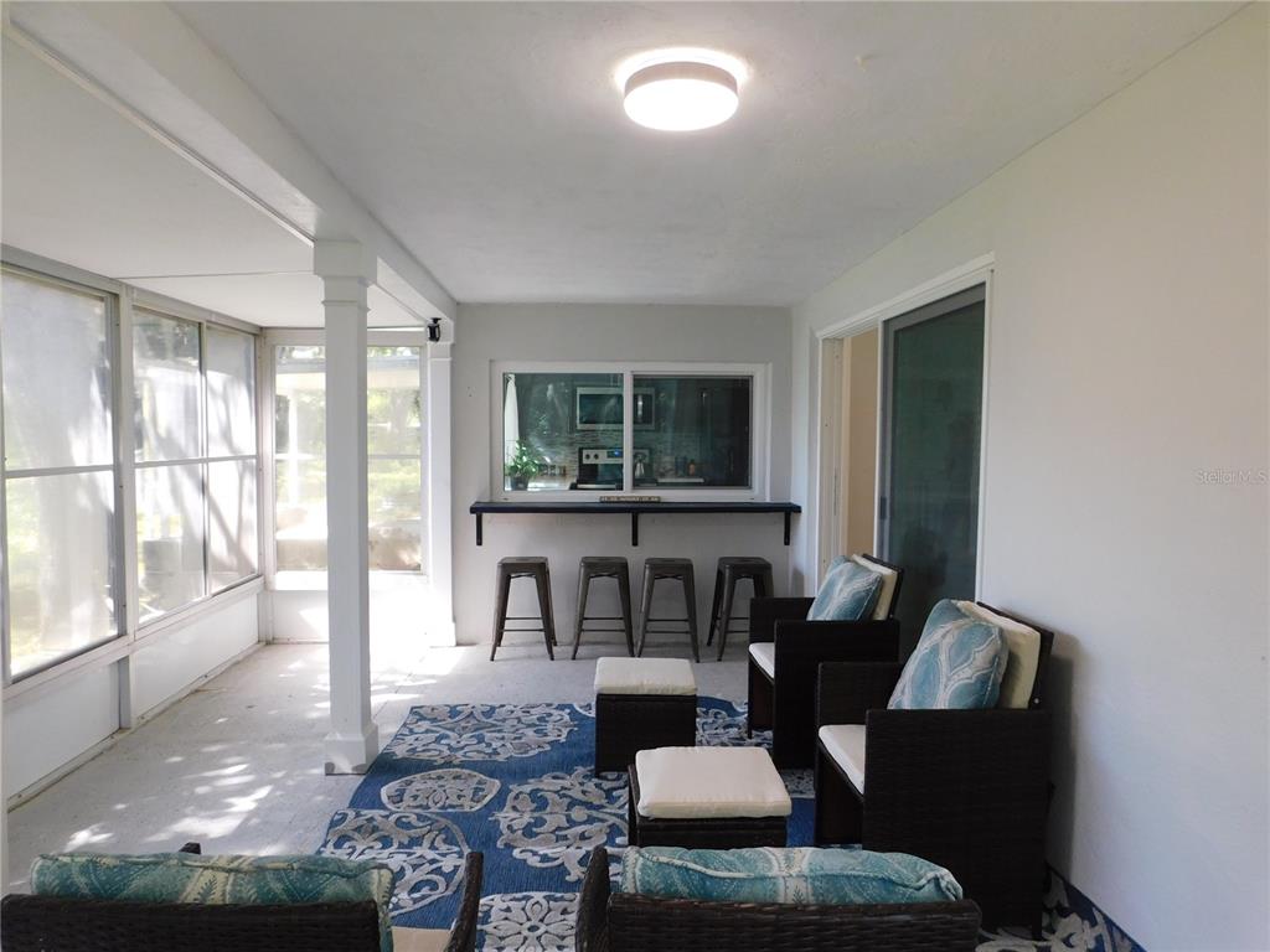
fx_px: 844
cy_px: 476
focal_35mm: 23
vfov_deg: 58.9
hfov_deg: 73.9
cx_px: 635
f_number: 3
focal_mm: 4
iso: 200
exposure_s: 1/30
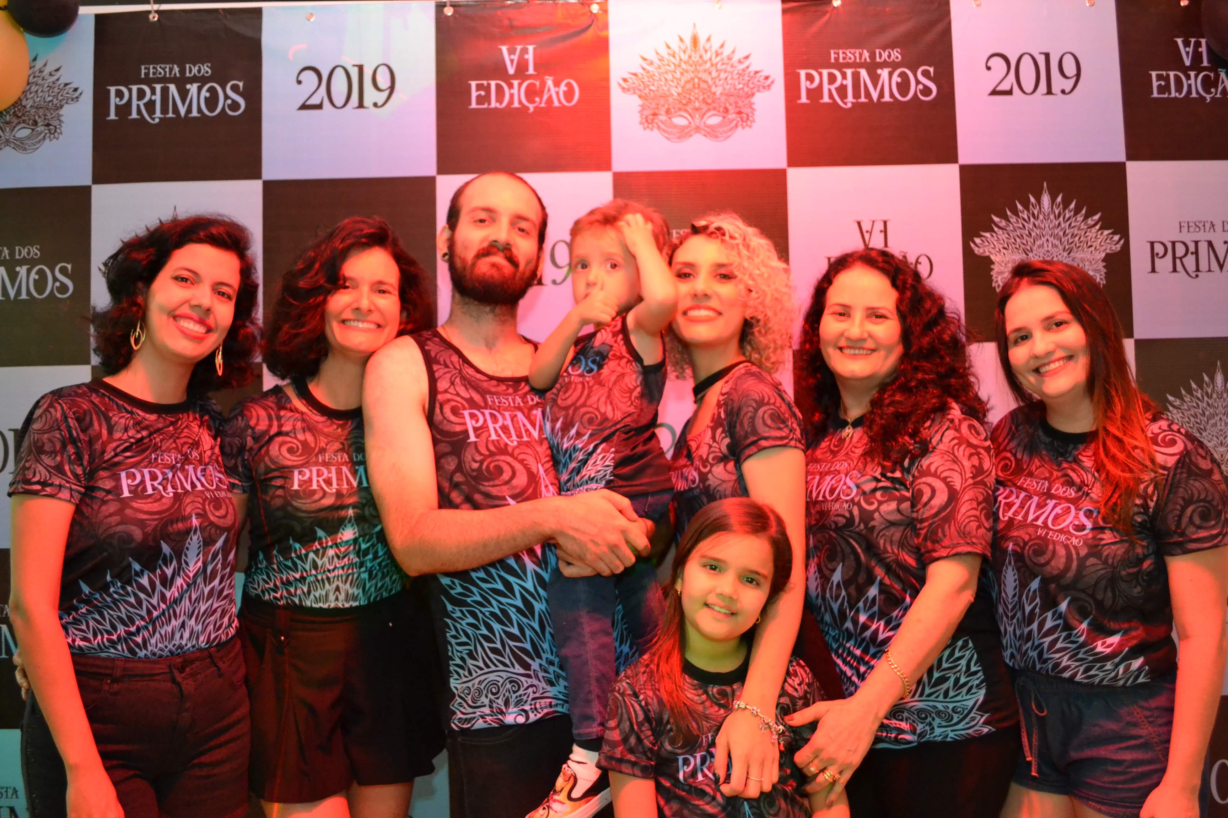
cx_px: 614
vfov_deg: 43.6
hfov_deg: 61.9
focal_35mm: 30
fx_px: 1023
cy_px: 409
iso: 2800
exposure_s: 1/15
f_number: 3.8
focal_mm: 20
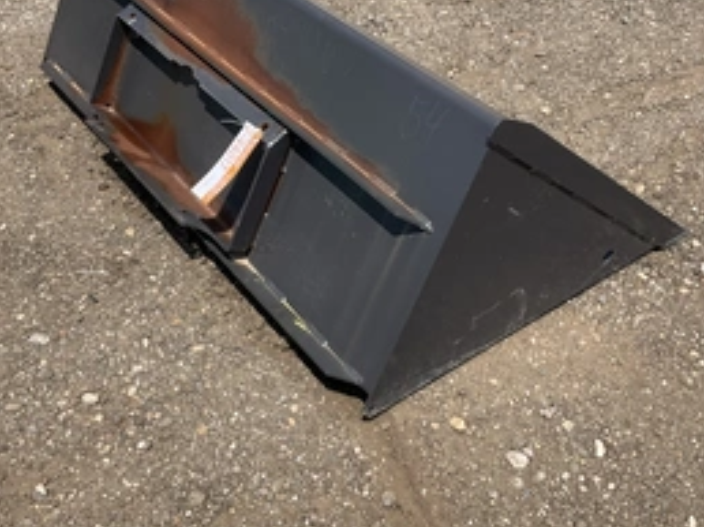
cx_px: 344
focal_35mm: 45
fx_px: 914
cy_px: 216
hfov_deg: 42.1
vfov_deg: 32.1
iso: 25
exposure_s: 1/1490
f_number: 1.8
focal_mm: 3
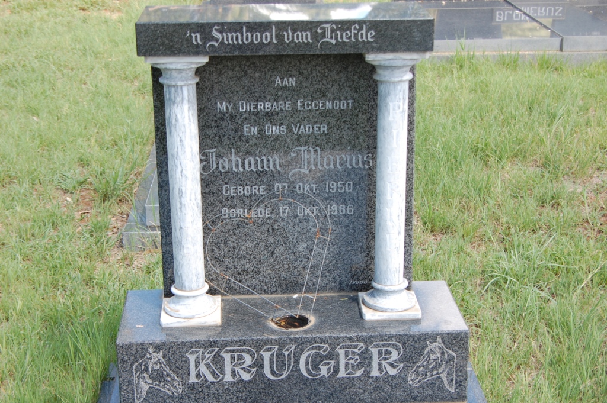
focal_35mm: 69
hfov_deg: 29.3
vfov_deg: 19.7
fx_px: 1162
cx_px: 304
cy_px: 202
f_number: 5.6
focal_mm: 46
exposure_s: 1/125
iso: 200
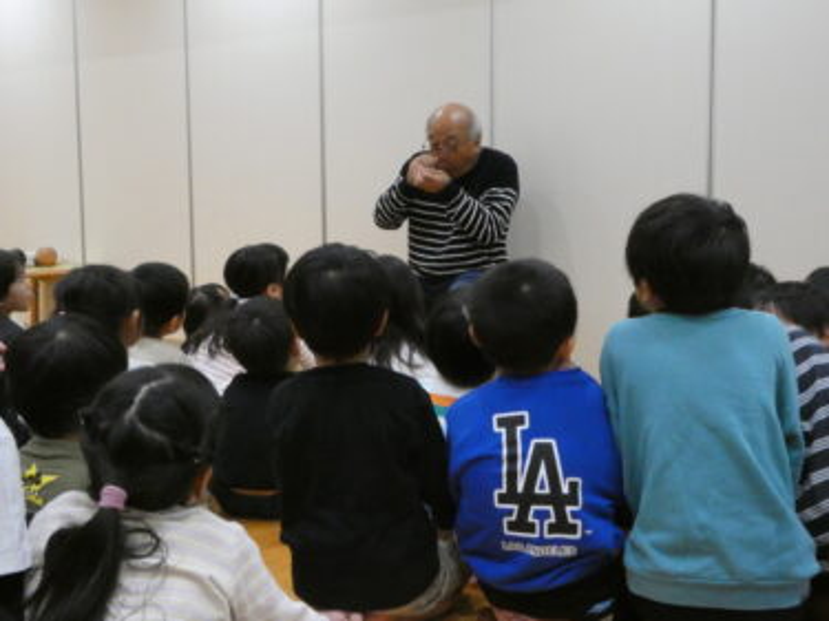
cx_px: 414
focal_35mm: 43
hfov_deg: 43.9
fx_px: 1029
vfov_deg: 33.6
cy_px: 310
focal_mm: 7.8
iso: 1600
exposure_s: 1/50
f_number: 8
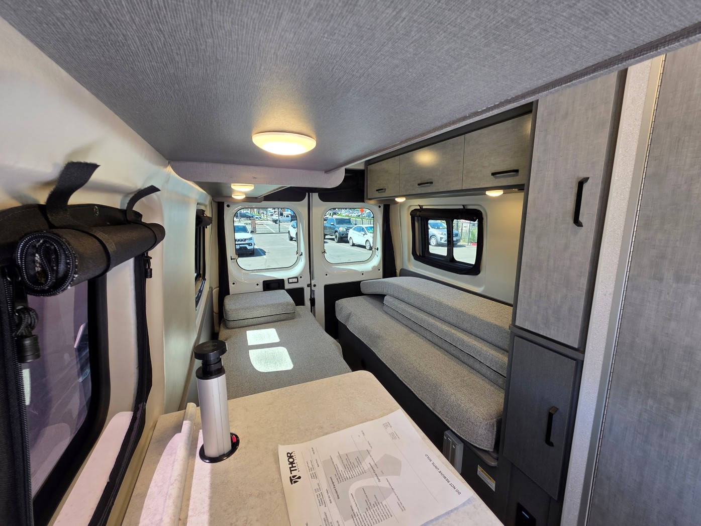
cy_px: 263
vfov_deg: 89.9
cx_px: 350
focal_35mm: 13
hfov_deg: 106.2
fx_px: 263
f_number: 1.9
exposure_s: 1/120
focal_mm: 2.2
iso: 80
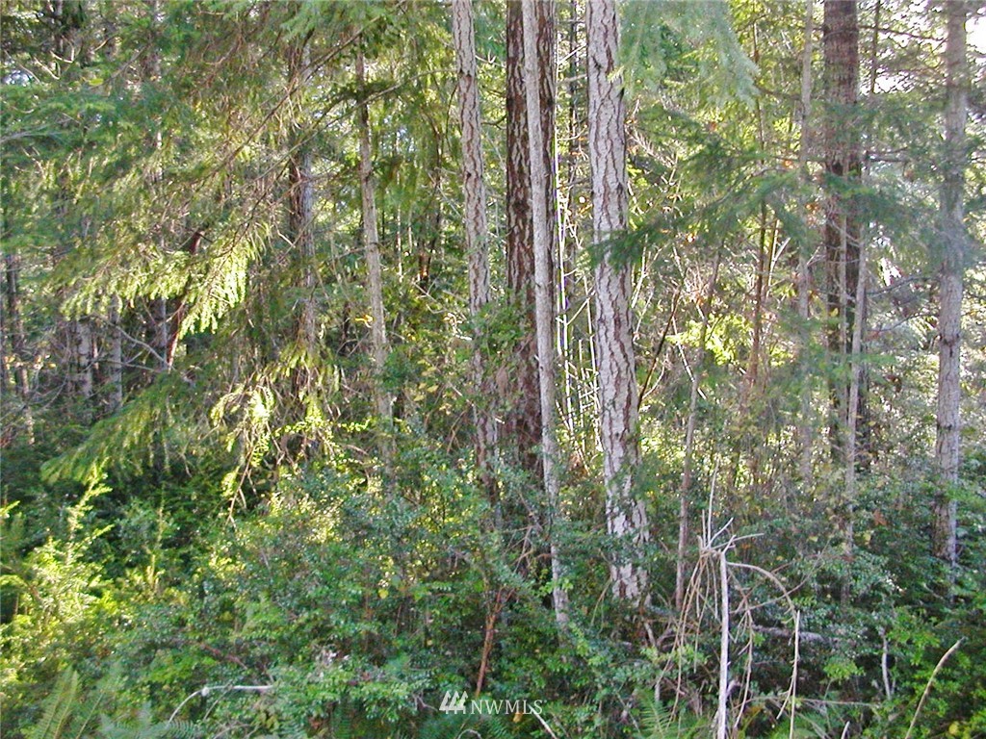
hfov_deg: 50.1
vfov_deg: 38.7
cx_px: 493
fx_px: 1054
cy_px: 370
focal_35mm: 37
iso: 200
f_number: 2.7
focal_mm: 5.6
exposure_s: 1/59.9
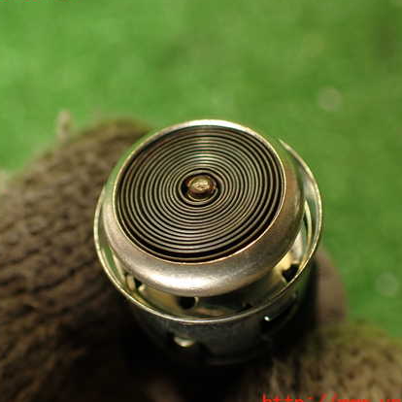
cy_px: 198
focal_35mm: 41
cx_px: 190
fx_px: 539
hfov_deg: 40.9
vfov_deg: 40.9
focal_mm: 5.79
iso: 200
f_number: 2.4
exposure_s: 1/50
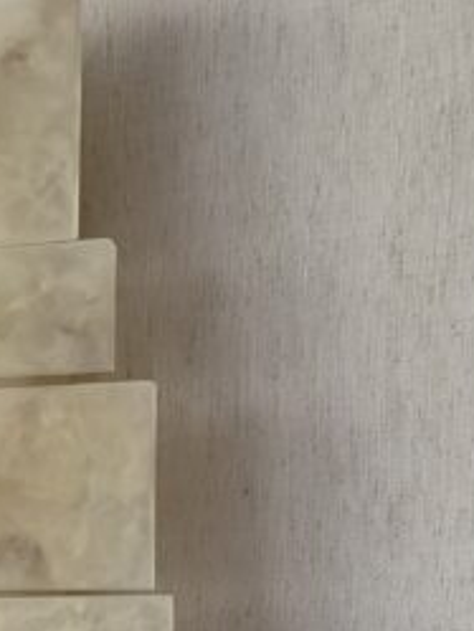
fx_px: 1405
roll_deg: -0.1
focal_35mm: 77
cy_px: 641
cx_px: 15
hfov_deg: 18.7
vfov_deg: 24.1
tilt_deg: -0.1
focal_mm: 6.86
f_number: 1.78
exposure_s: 1/252
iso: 80
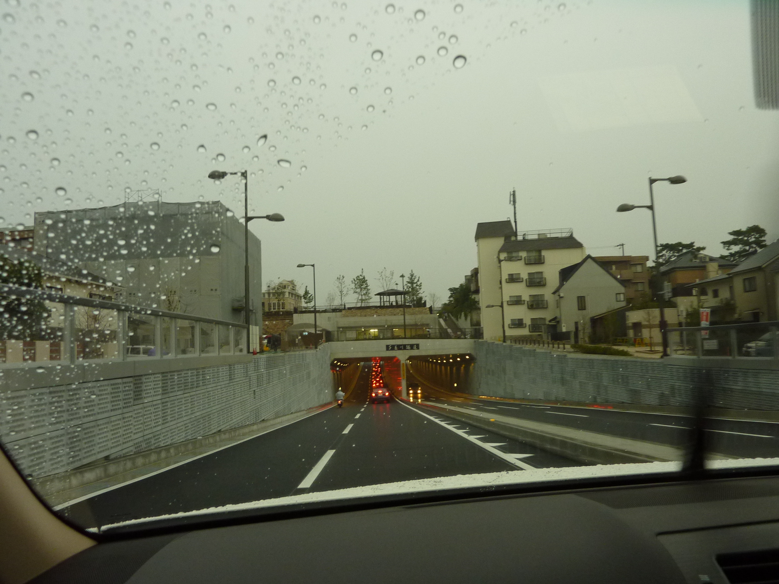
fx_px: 563
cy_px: 292
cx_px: 390
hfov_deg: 69.4
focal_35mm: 25
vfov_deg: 54.9
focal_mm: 4.1
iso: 200
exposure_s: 1/30
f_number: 3.3
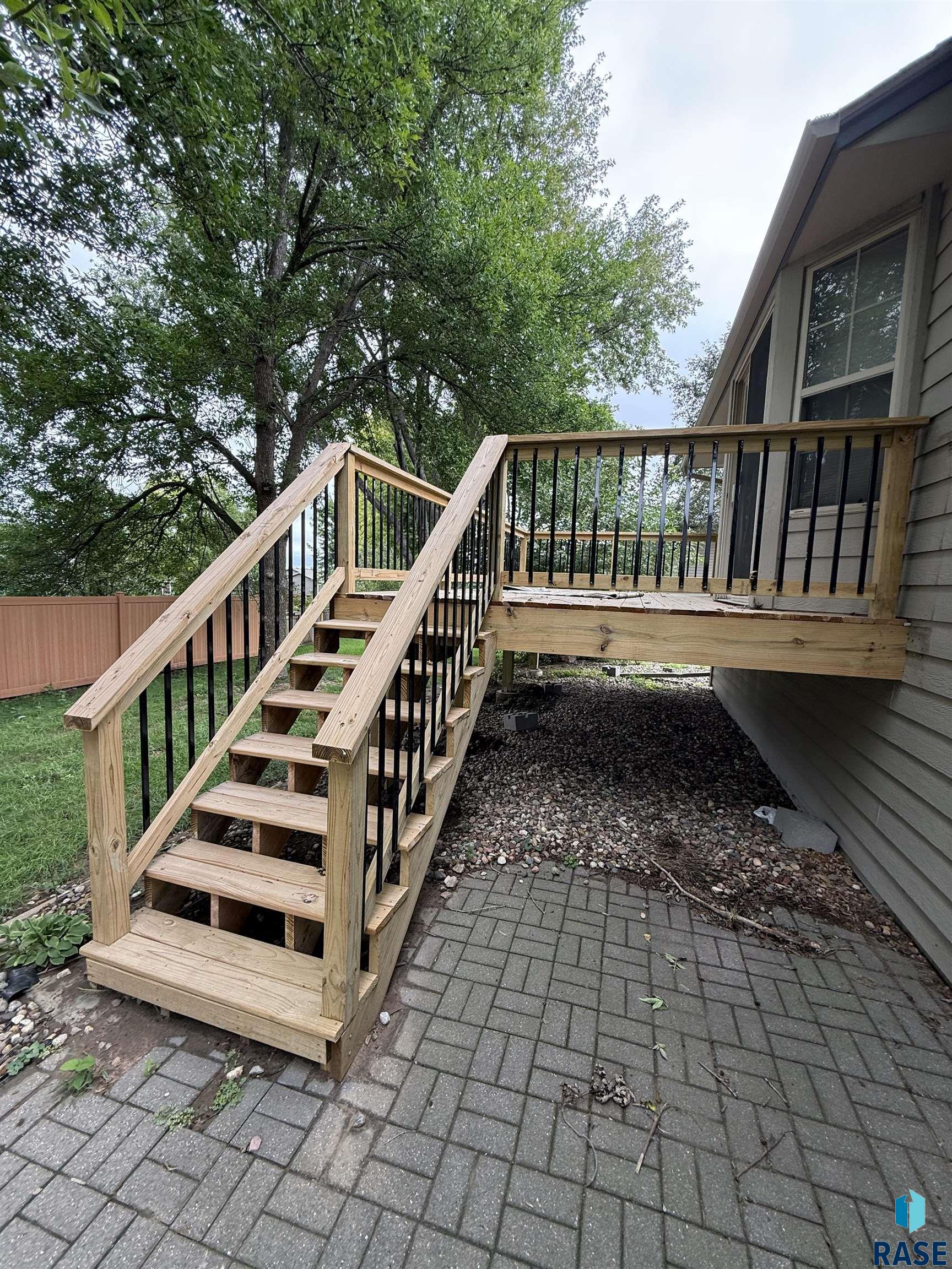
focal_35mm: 14
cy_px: 634
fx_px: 513
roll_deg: -2.0
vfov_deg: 102.1
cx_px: 476
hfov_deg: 85.7
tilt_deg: -5.9
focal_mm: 2.22
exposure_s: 1/217
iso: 64
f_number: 2.2
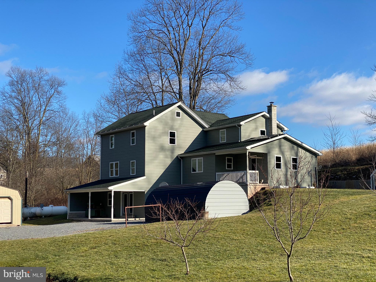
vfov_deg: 28.0
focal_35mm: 52
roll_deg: +0.2
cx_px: 188
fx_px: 565
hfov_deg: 36.8
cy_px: 141
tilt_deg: +6.1
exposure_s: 1/1142
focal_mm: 6
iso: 20
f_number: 2
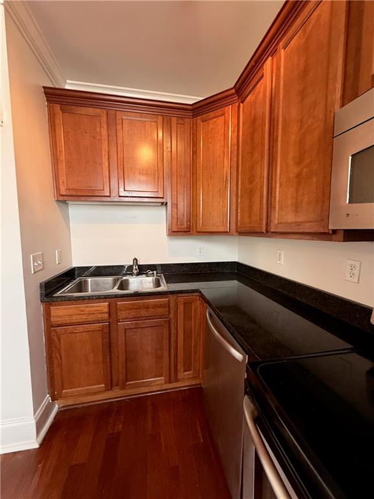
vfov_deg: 102.1
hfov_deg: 85.7
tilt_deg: -1.9
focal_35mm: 14
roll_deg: +0.8
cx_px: 187
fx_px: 202
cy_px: 250
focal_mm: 2.22
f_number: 2.2
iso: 320
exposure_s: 1/60
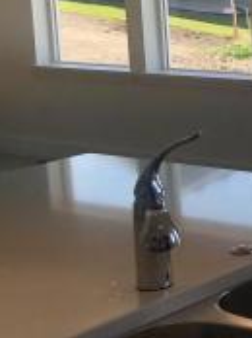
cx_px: 512
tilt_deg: -8.3
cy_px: 91
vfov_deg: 19.0
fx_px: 1002
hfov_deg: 12.5
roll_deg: +1.3
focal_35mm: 103
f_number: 1.8
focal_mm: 4
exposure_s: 1/284
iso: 20
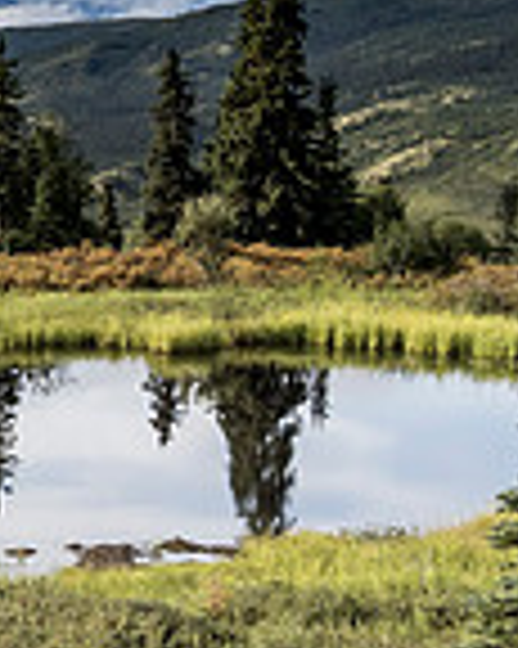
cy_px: 389
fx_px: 2417
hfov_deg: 11.7
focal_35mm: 126
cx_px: -261
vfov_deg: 15.3
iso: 400
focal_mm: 16
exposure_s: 1/640
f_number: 7.1
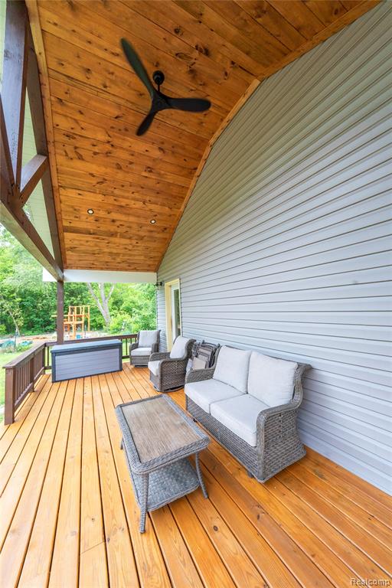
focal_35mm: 12
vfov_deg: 112.6
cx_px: 196
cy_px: 294
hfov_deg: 90.0
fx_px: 196
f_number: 10
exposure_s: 1/100
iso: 100
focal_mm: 12
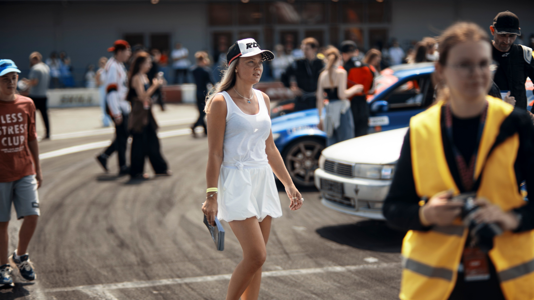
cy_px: 150
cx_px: 267
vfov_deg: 13.6
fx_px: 1261
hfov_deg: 23.9
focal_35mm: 89
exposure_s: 1/250
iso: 100
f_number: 1.8
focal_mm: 85
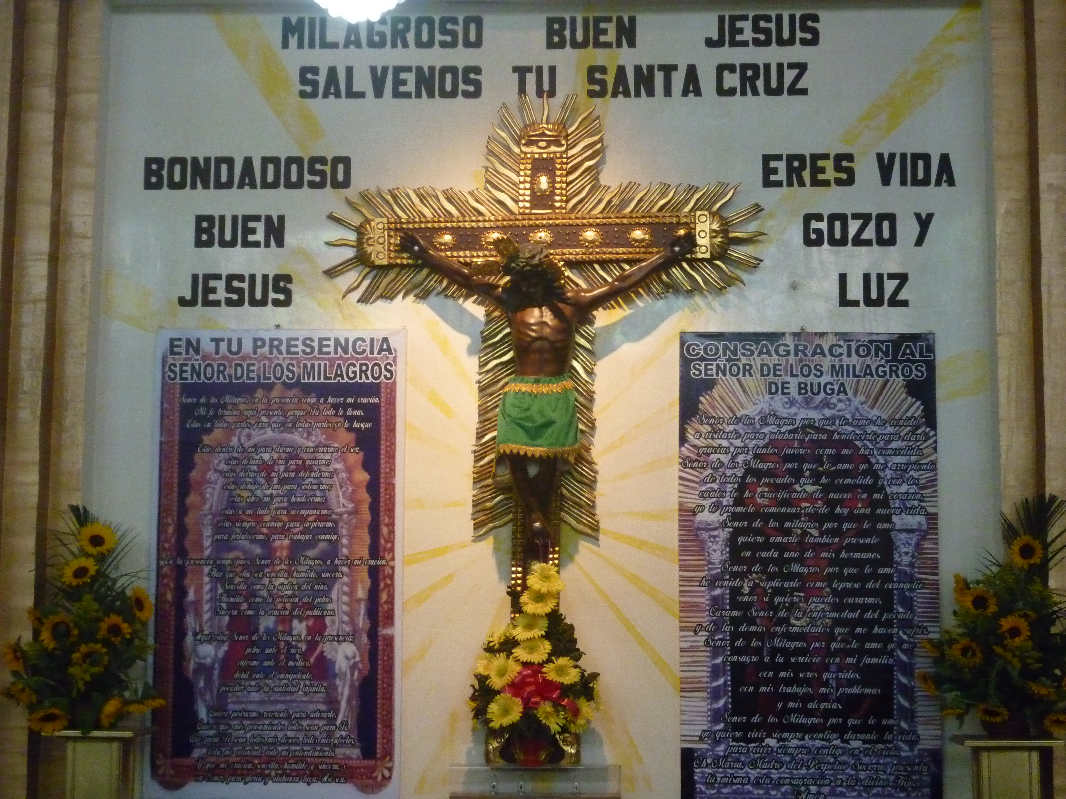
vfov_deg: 24.4
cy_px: 400
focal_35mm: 60
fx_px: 1848
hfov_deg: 32.2
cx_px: 533
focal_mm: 9.9
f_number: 3.6
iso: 800
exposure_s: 1/50
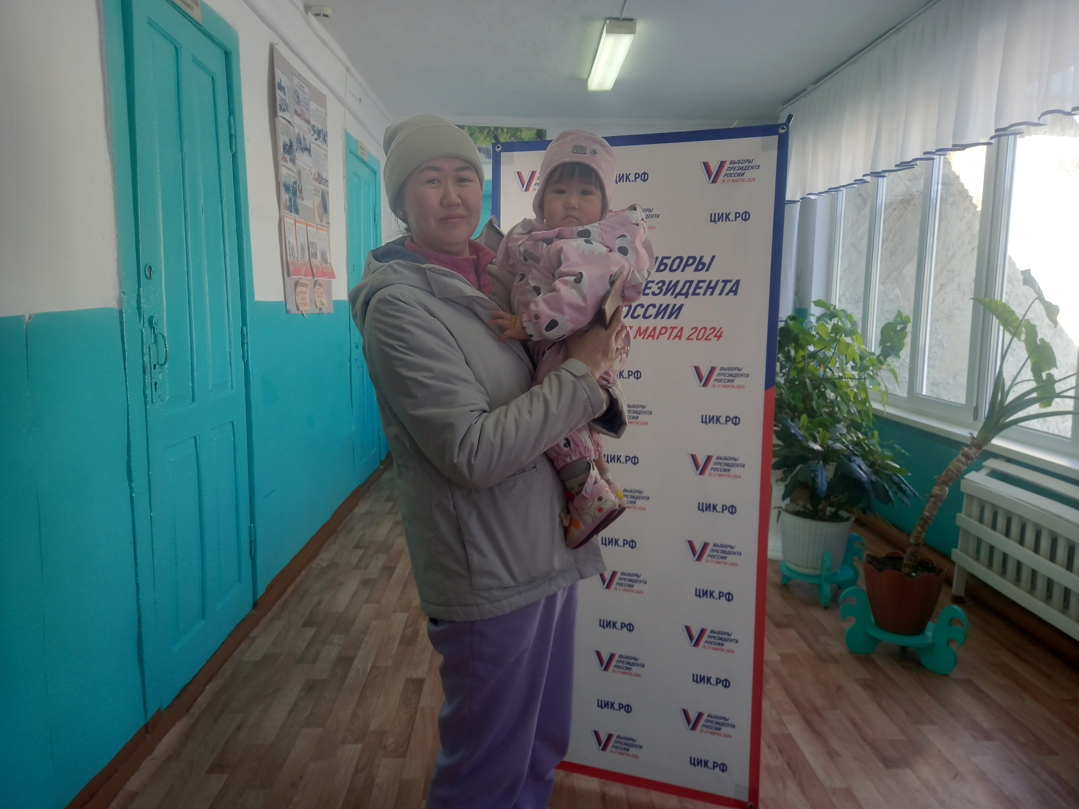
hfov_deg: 69.4
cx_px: 540
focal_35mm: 25
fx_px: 779
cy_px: 404
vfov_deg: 54.9
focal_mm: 4.6
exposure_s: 1/50
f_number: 2
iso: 64
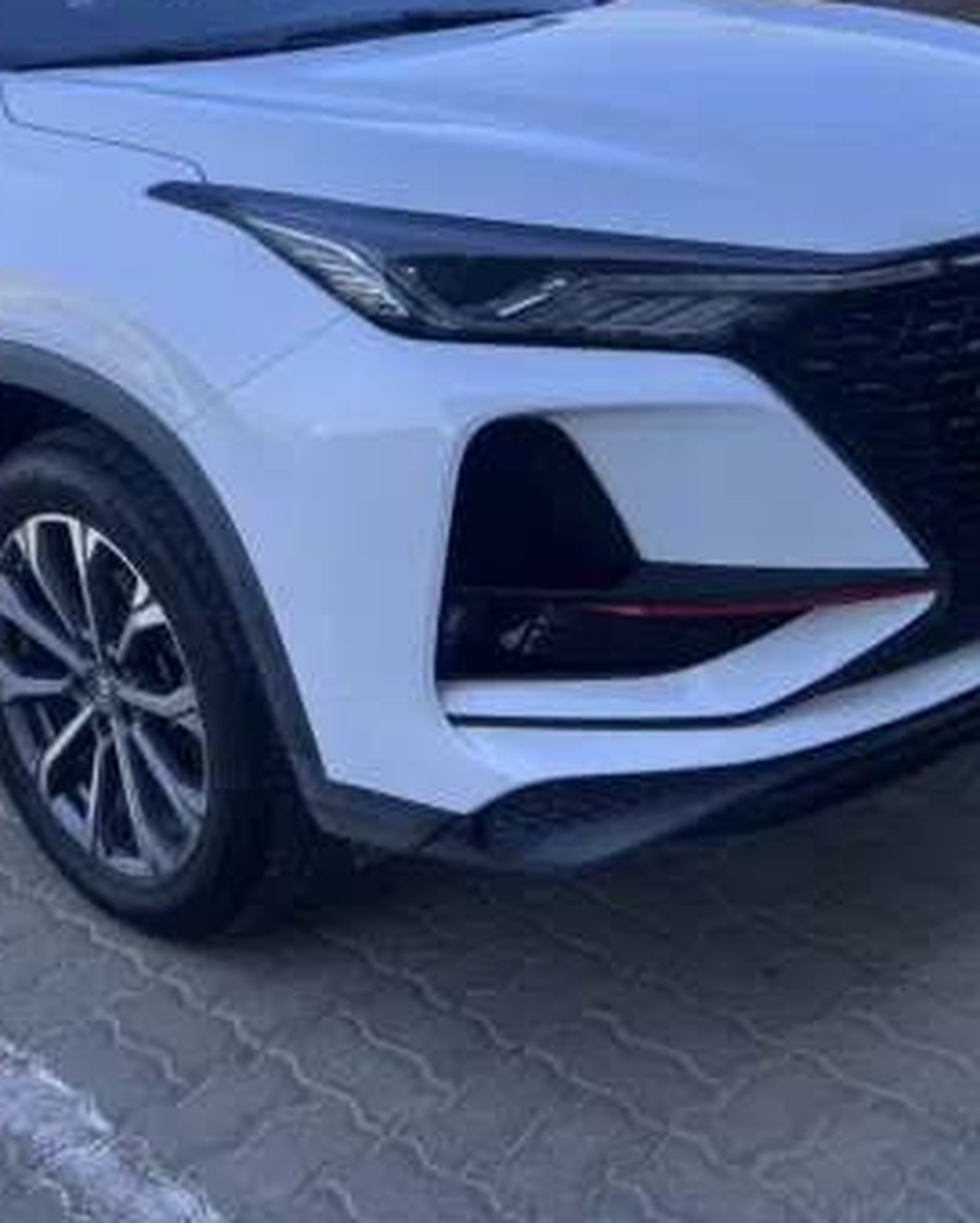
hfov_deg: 30.9
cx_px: 235
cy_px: 441
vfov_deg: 38.4
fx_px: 1738
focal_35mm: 48
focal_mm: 5.7
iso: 50
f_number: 1.5
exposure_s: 1/2123
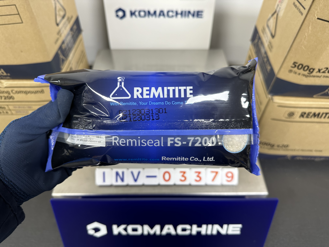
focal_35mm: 24
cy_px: 124
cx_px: 164
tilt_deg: -48.8
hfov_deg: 71.6
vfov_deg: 56.8
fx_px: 228
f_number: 1.78
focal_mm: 6.86
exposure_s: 1/60
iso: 125
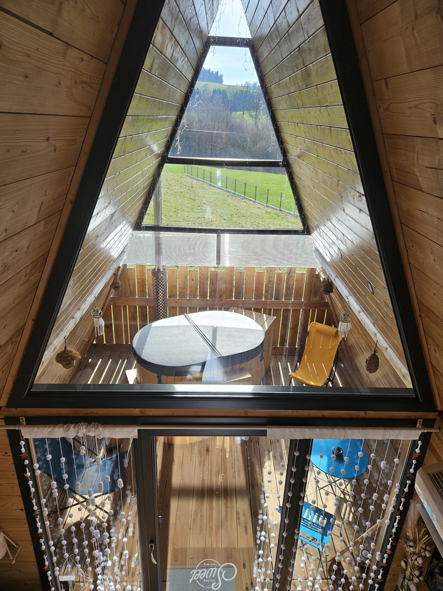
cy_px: 296
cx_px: 222
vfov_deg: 73.9
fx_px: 392
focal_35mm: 23
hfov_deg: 58.9
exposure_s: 1/374
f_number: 1.8
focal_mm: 5.4
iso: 25
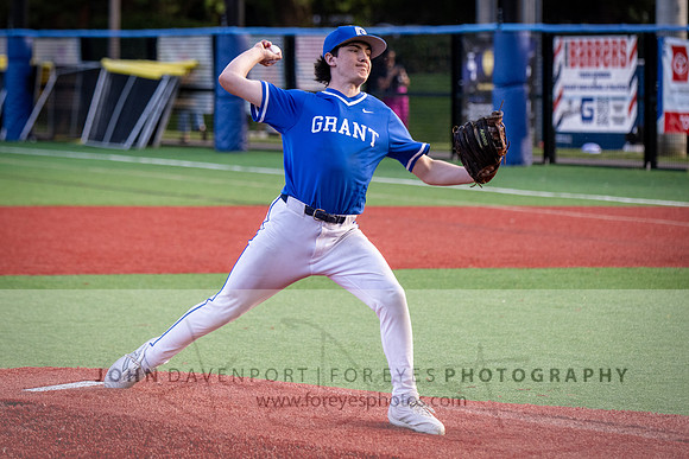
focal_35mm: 259
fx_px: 4966
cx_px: 276
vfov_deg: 5.3
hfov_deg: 7.9
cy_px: 183
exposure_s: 1/1000
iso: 1800
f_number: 5.3
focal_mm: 210
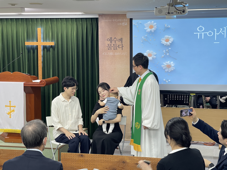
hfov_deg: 30.3
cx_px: 114
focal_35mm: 64
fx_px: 420
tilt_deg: -6.9
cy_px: 85
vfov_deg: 22.9
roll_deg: +0.2
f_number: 2.2
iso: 100
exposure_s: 1/50
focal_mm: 7.5
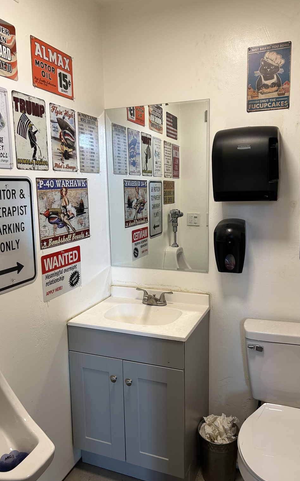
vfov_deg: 66.5
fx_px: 366
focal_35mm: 28
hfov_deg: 44.5
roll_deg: +1.1
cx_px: 152
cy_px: 239
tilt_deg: -8.9
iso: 125
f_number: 1.5
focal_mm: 5.7
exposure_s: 1/120
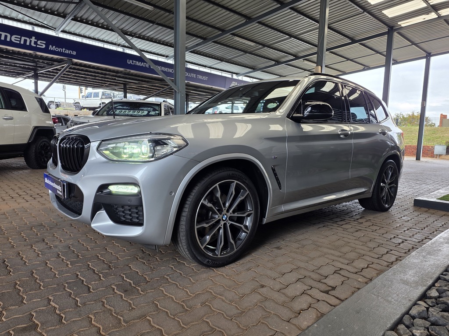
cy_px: 168
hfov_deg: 73.9
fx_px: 298
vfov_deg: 58.9
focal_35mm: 23
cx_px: 224
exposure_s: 1/50
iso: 64
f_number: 1.7
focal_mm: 6.25
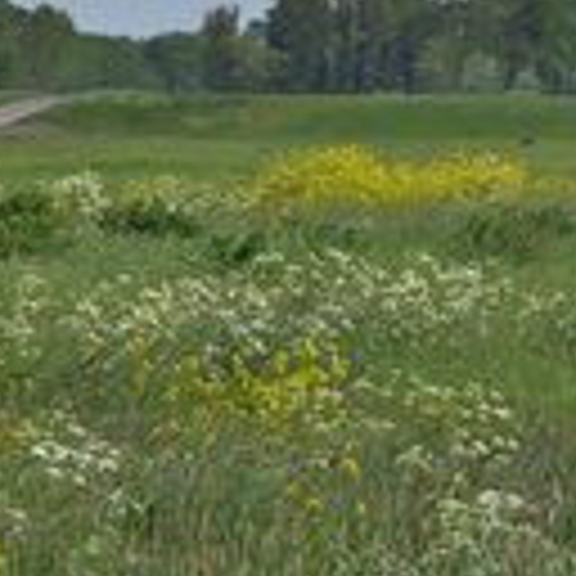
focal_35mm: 411
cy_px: 148
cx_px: 891
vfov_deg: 4.3
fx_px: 7737
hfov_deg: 4.2
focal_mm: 49.3
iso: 125
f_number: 10
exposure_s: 1/320
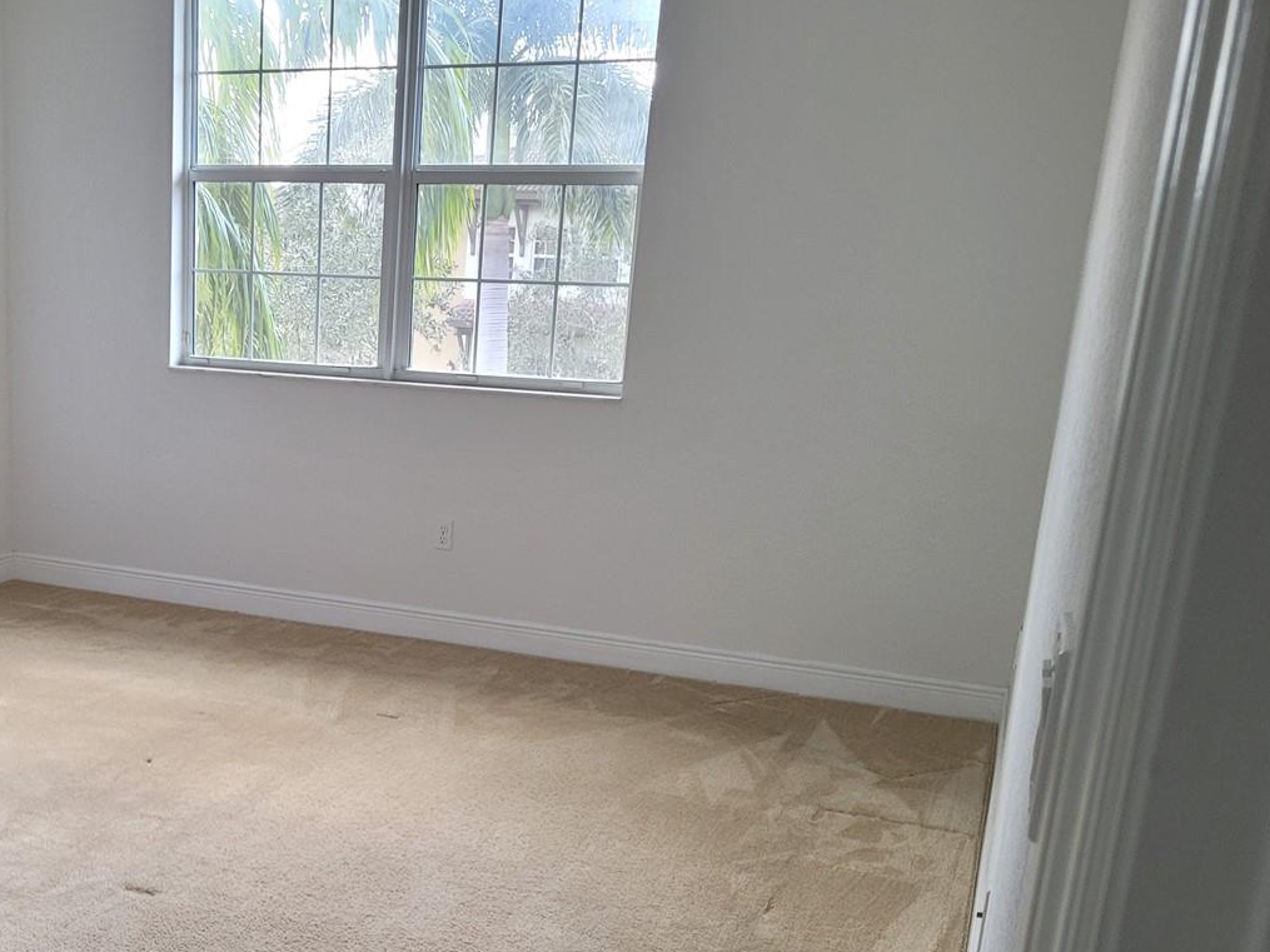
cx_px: 307
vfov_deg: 34.4
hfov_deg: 44.2
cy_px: 719
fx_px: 1504
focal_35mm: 41
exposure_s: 1/119
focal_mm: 5.4
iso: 160
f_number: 1.8
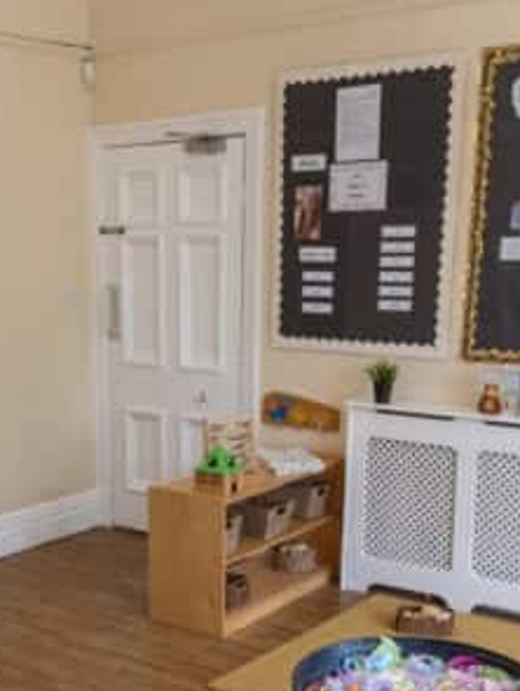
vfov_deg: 36.4
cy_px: 584
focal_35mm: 50
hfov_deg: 29.0
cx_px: 171
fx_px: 999
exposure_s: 1/60
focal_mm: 10
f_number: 4
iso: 500
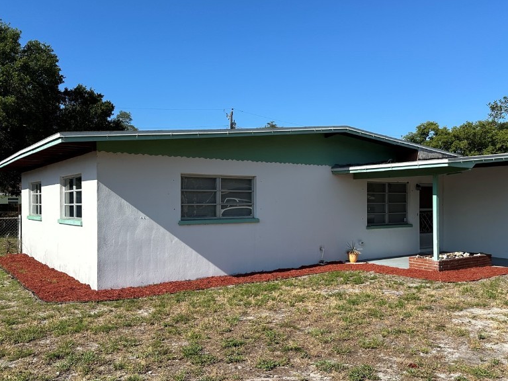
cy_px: 204
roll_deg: -0.1
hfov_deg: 56.6
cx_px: 286
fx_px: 470
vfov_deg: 44.1
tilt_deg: -0.5
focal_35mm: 32
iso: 80
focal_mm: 6.86
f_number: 1.78
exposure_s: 1/4348
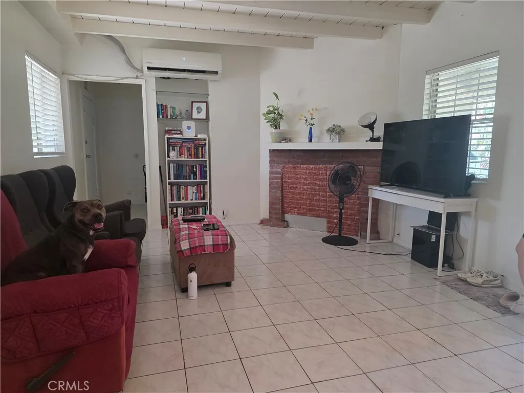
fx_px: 348
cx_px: 262
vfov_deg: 58.9
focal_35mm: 23
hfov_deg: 73.9
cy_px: 196
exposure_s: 1/120
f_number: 1.7
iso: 320
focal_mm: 6.3
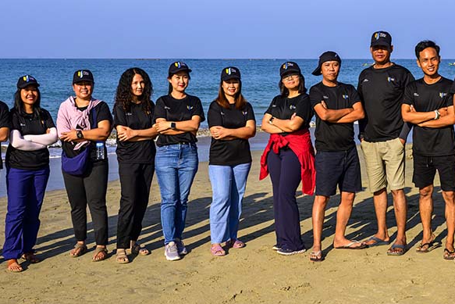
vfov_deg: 23.6
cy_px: 74
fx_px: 718
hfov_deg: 35.1
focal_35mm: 57
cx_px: 236
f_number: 8
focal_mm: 34.5
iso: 160
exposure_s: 1/500
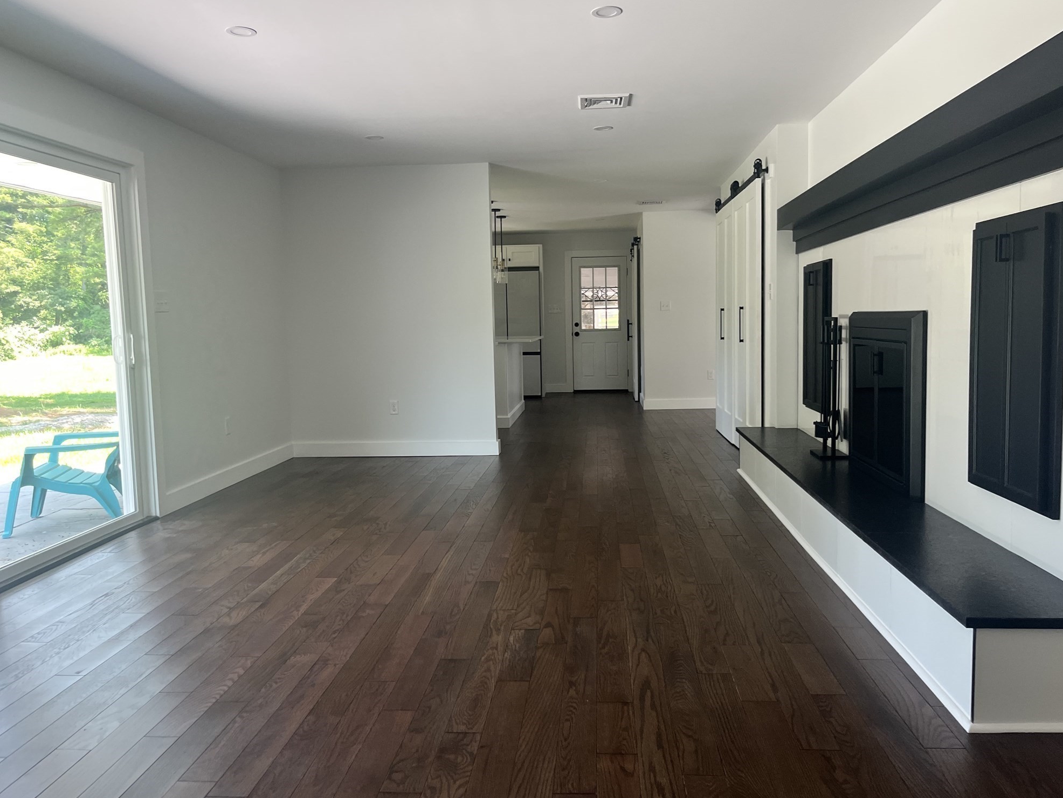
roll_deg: +1.0
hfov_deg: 65.3
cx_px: 543
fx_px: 829
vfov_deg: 51.4
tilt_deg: -5.5
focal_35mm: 27
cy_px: 395
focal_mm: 5.1
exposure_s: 1/121
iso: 125
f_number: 1.6
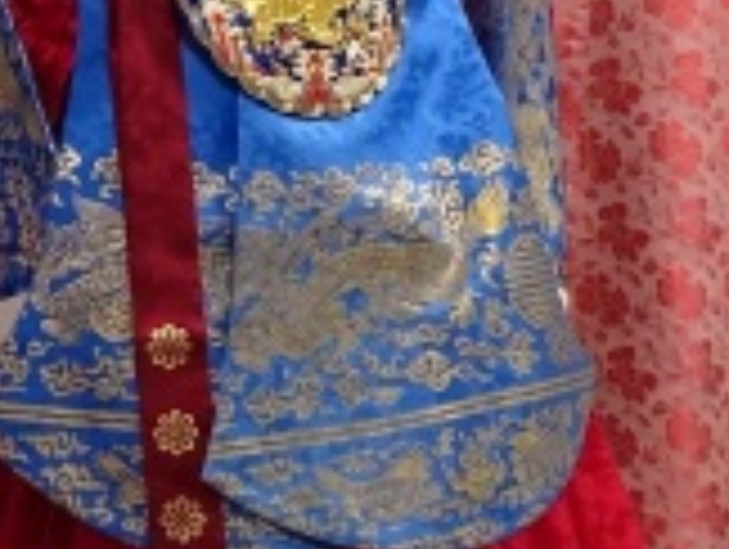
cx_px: -99
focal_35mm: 148
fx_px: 3121
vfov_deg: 10.0
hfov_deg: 13.0
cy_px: 171
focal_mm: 4.1
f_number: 3.5
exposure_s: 1/30
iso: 250
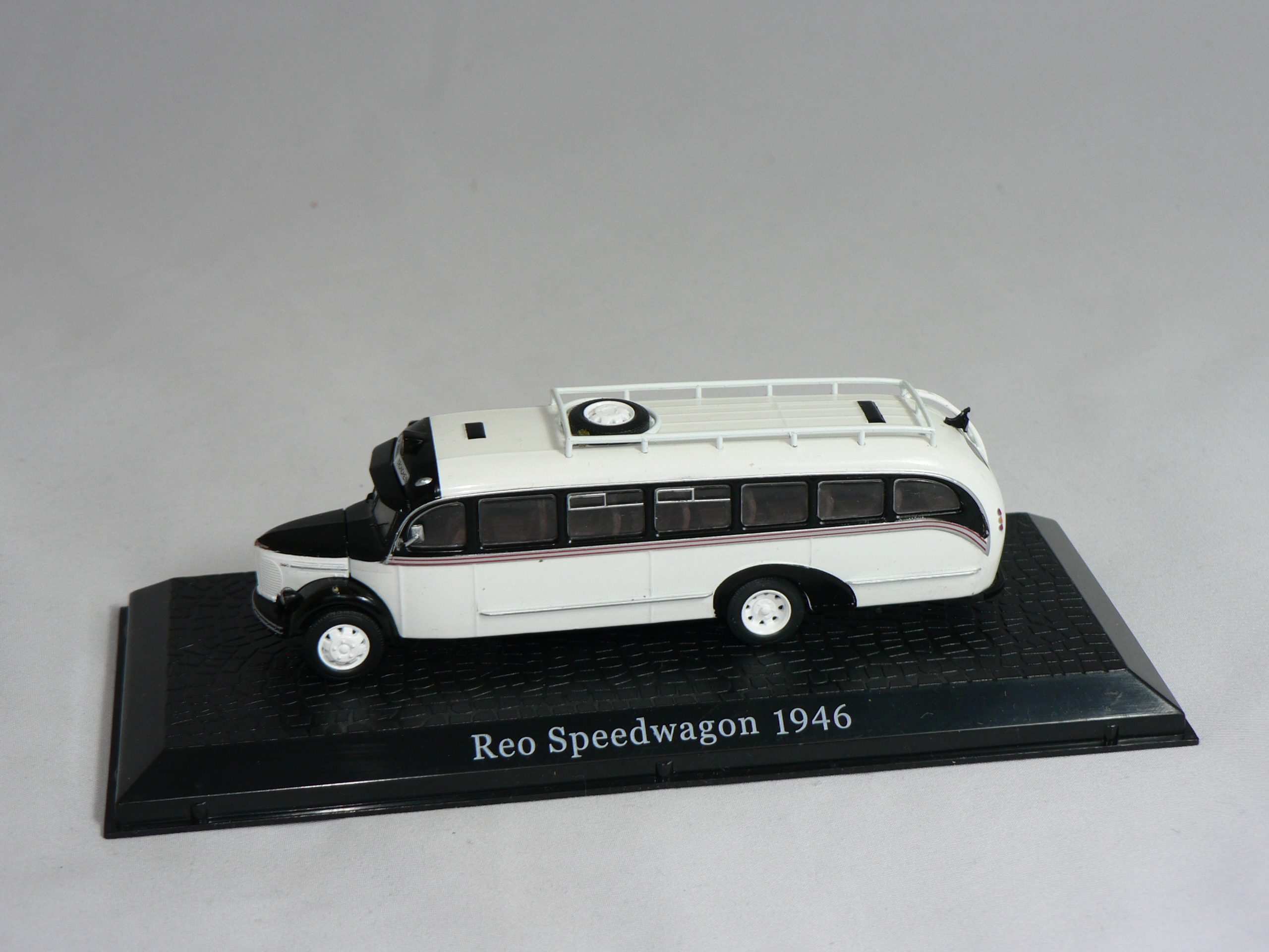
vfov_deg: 21.6
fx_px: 2493
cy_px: 476
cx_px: 634
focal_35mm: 68
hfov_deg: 28.6
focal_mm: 11.4
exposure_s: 1/60
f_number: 3.2
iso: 80
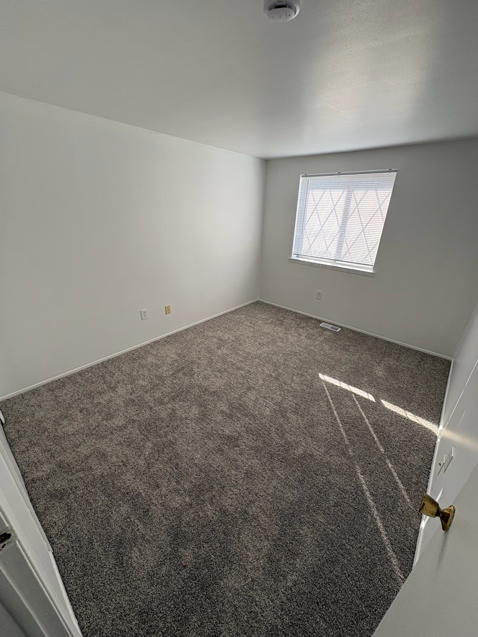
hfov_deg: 85.7
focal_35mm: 14
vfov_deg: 102.1
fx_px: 258
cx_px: 239
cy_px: 318
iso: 64
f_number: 2.2
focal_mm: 2.22
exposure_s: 1/172
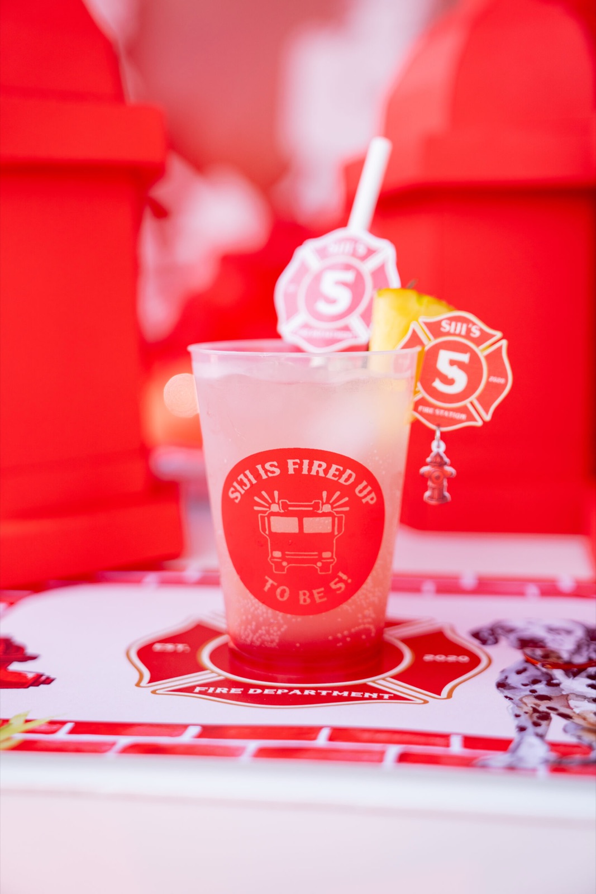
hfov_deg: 27.5
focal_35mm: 49
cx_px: 298
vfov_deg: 40.3
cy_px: 447
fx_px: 1216
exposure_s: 1/1600
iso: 200
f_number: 2.8
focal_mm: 49
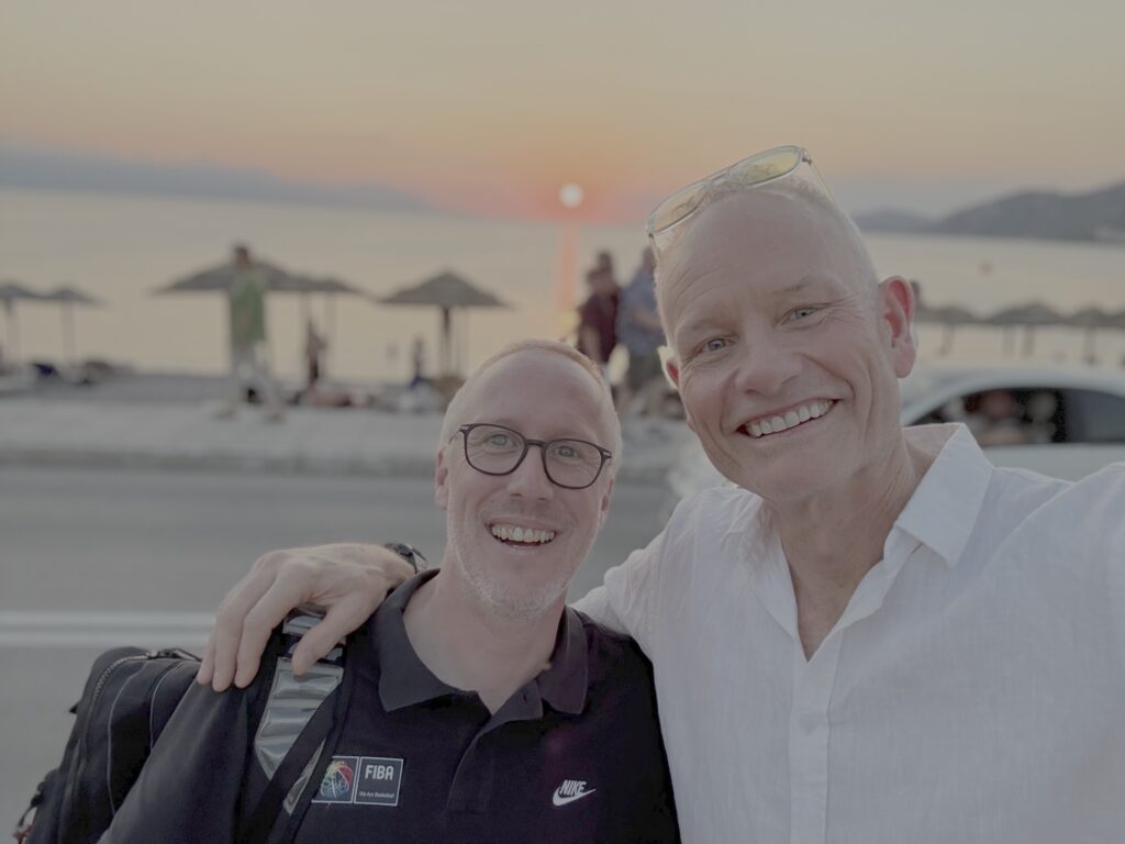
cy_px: 422
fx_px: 975
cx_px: 562
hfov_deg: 60.0
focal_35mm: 30
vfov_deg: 46.8
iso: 80
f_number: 1.9
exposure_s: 1/127
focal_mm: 2.69
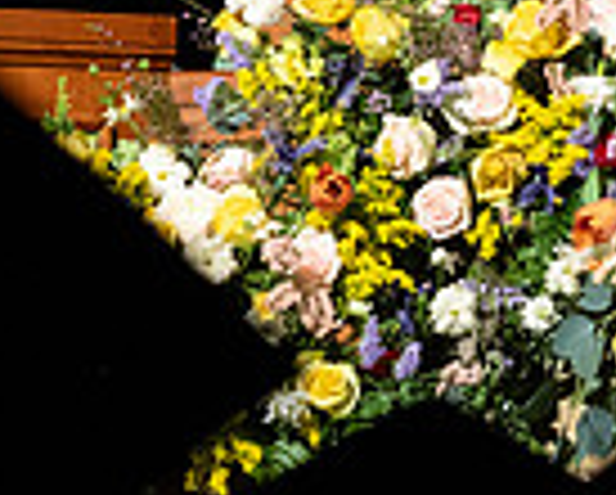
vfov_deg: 2.8
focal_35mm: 556
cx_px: 925
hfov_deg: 3.5
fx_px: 10151
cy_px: -494
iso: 1600
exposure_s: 1/320
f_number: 2.8
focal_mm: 85
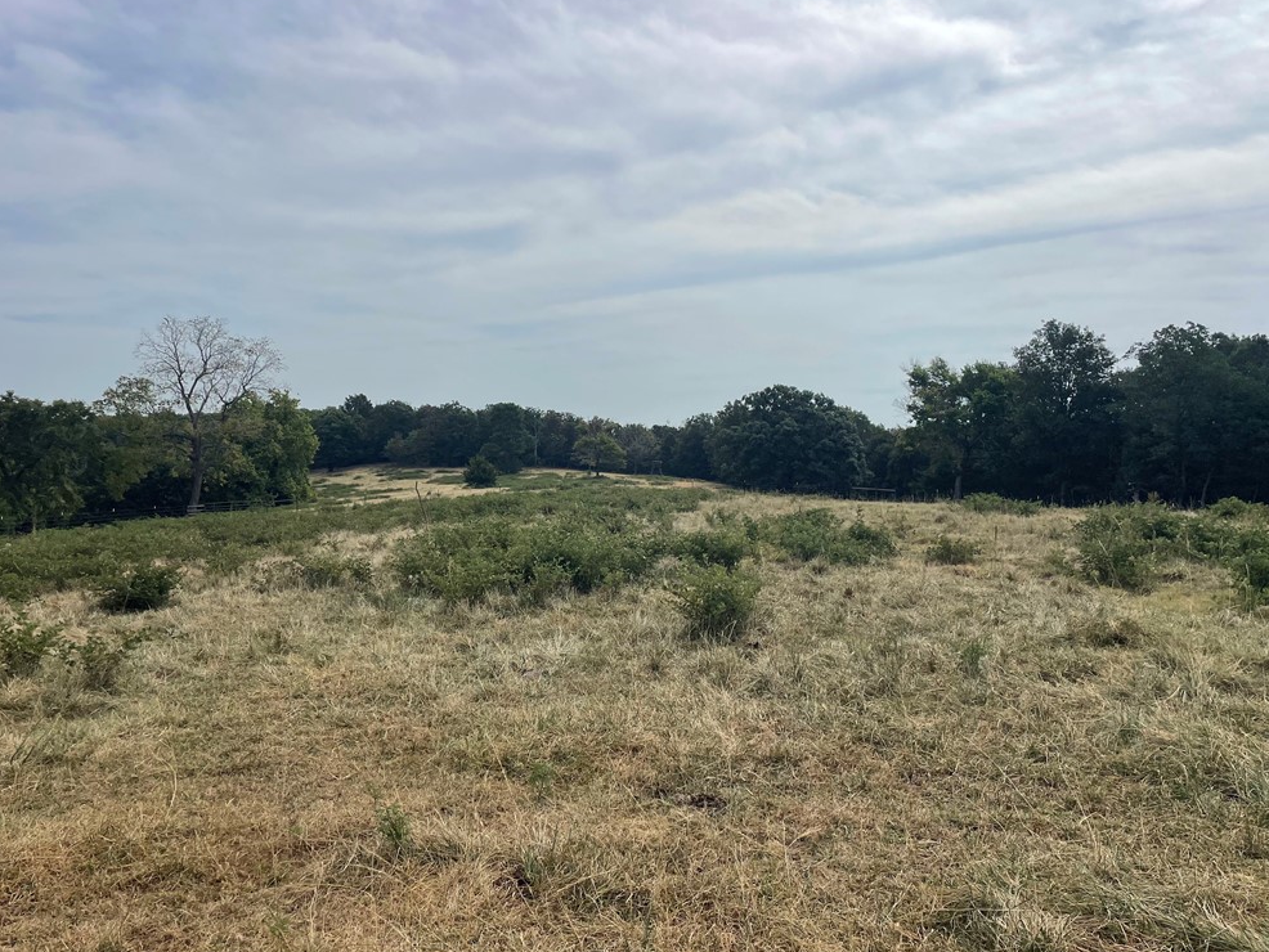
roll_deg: -2.6
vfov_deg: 51.4
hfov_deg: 65.3
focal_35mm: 27
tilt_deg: -0.7
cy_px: 467
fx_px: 990
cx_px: 633
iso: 32
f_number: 1.6
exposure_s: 1/6494
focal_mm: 4.2
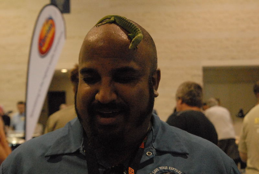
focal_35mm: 60
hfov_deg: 33.3
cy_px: 87
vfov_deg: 22.7
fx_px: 433
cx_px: 130
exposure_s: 1/160
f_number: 6.3
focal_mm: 40
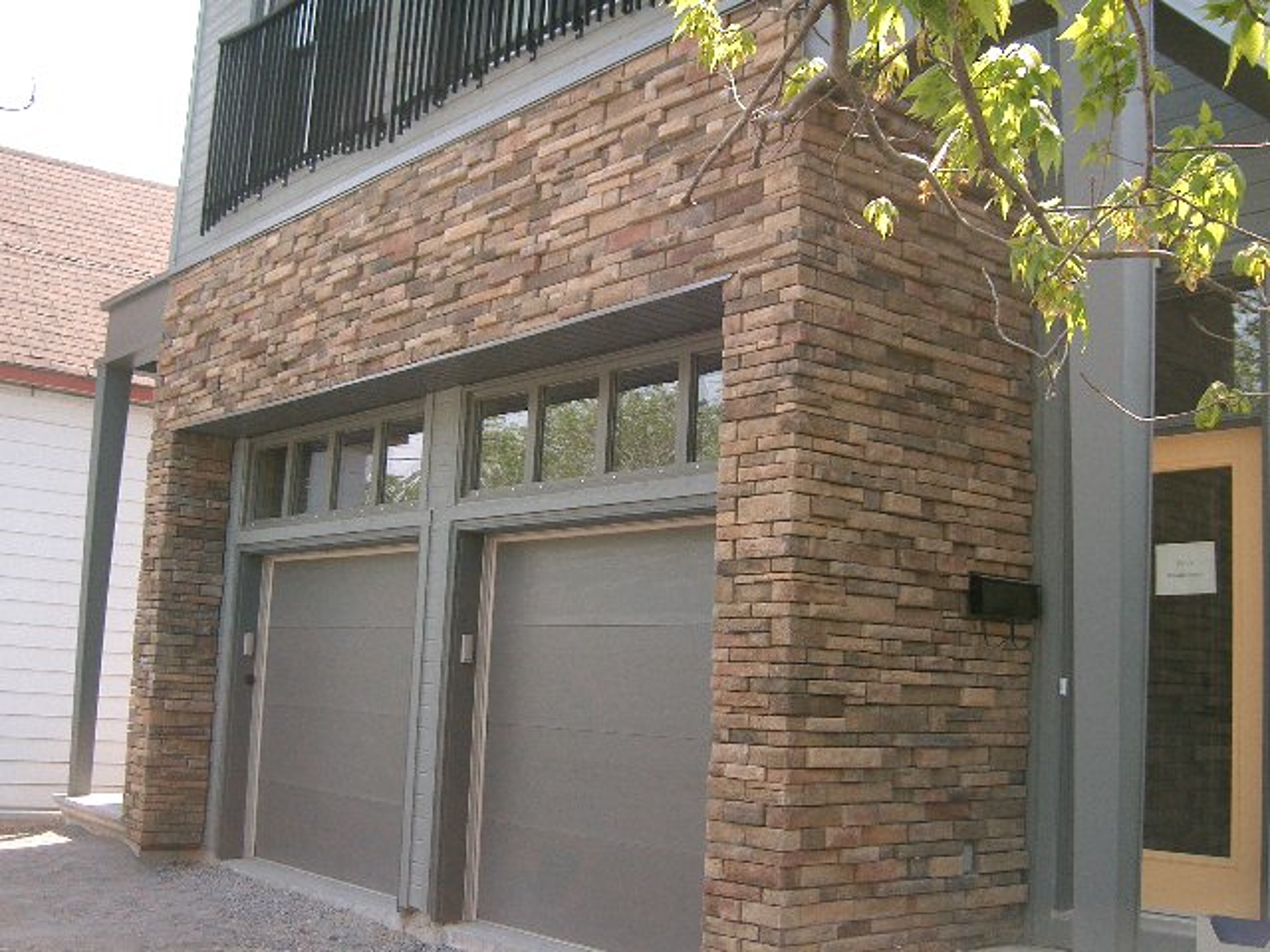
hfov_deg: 47.9
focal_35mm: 39
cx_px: 635
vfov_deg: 36.8
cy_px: 476
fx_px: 1431
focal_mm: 8
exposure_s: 1/400
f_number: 2.8
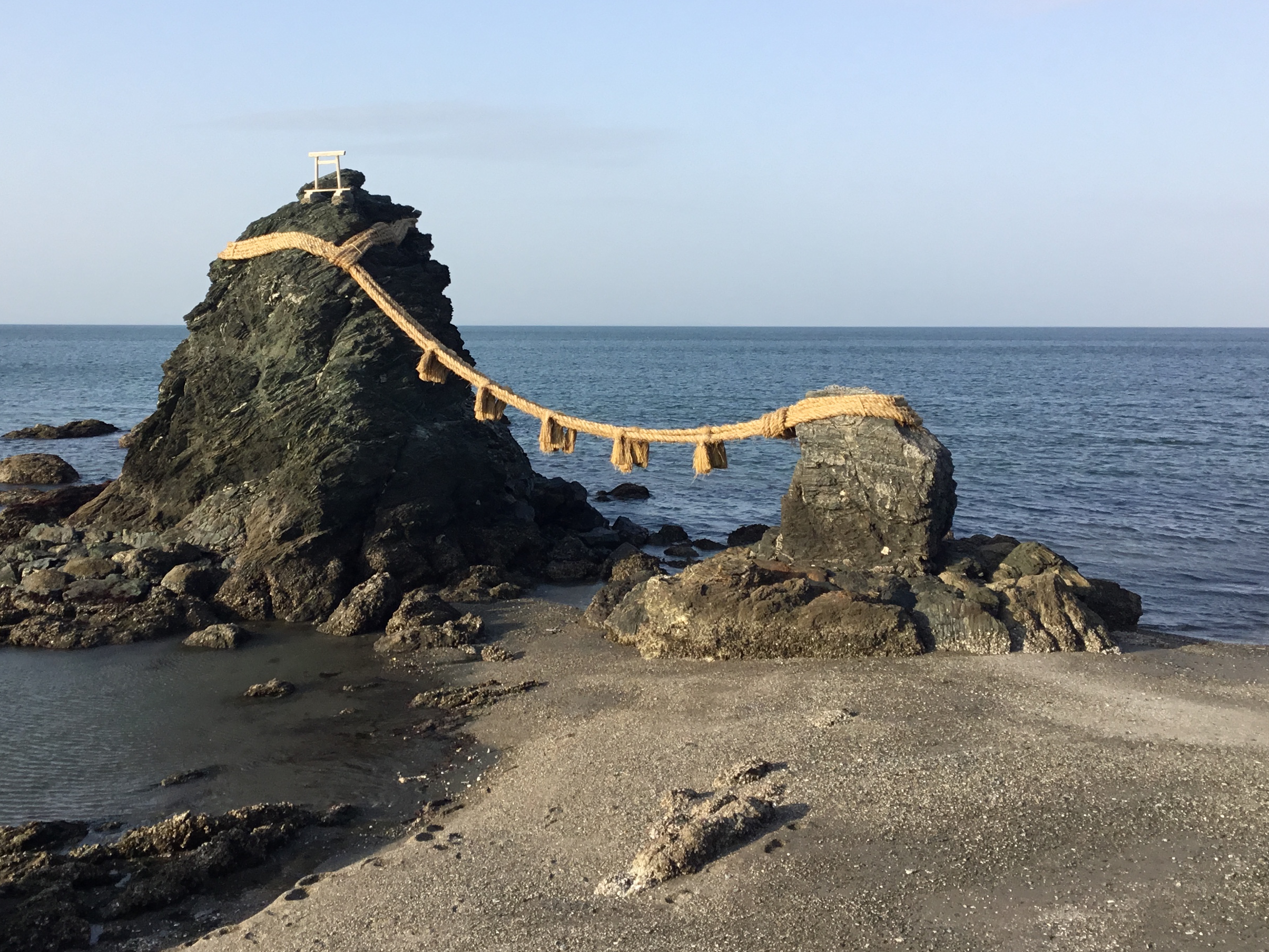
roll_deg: -0.5
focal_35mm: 42
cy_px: 399
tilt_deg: -3.9
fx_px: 1540
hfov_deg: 44.6
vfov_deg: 34.3
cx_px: 525
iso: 25
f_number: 2.4
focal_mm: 3.3
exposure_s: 1/721
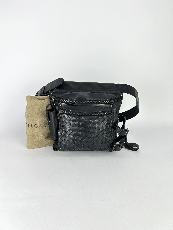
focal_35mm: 26
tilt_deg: -19.2
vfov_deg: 67.3
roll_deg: -2.6
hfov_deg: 53.1
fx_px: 173
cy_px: 115
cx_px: 86
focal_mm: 5.7
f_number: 1.5
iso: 40
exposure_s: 1/201
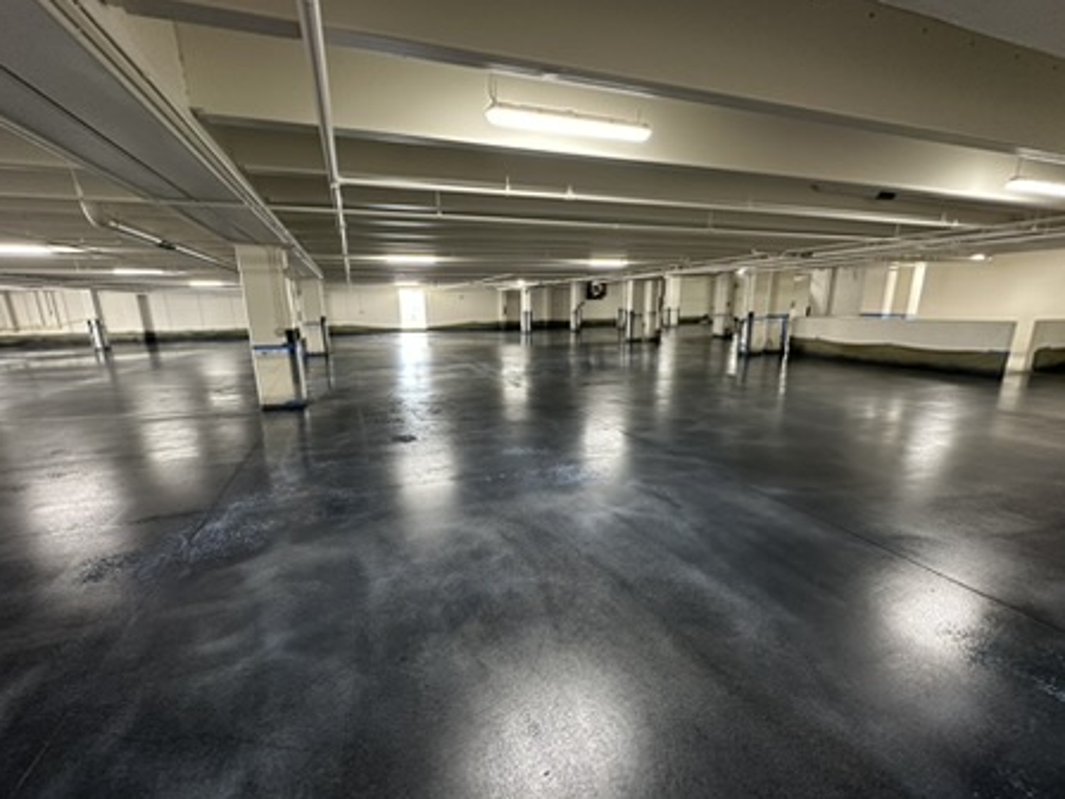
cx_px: 521
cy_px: 419
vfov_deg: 81.7
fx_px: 461
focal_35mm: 15
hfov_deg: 98.2
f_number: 2.2
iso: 250
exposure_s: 1/60
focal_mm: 2.22
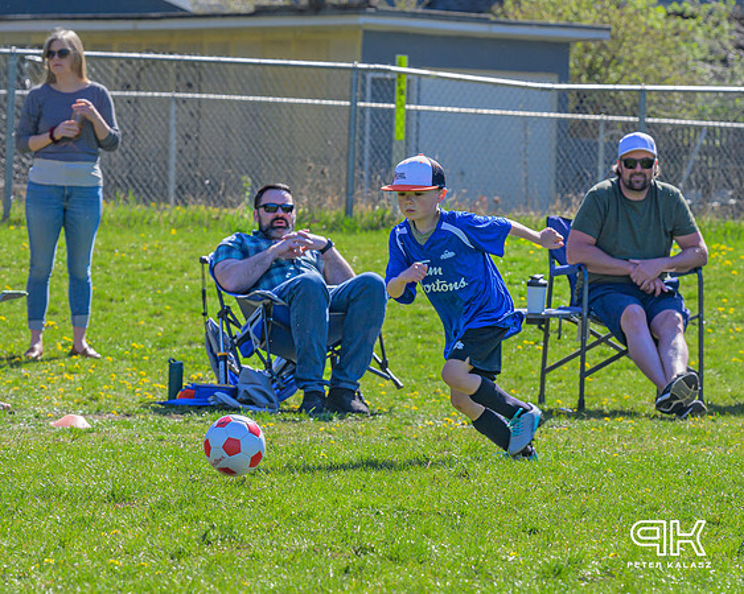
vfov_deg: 7.1
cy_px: 245
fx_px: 4804
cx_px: 416
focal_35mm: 218
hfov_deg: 8.9
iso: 320
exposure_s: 1/500
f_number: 6.3
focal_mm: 120
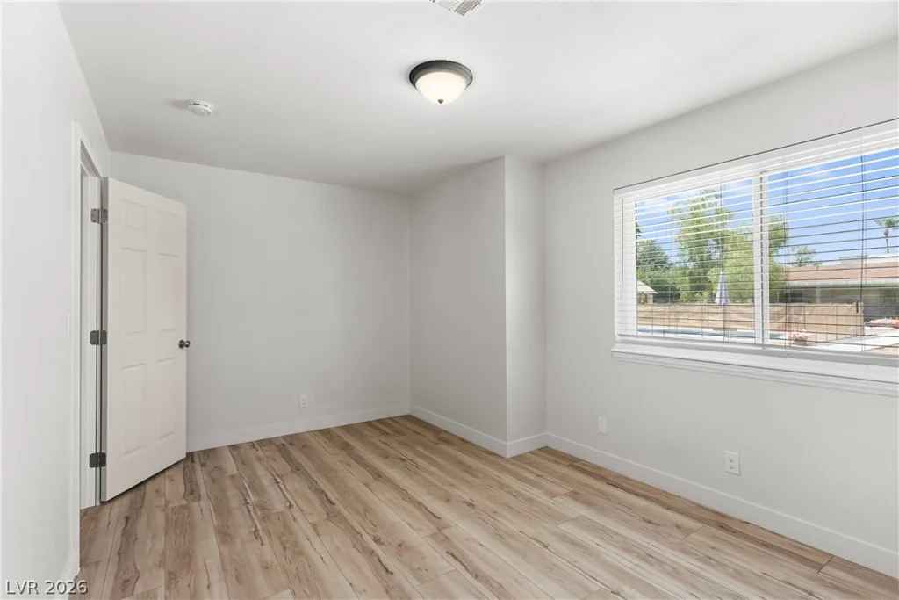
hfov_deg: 93.3
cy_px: 300
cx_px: 450
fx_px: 425
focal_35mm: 17
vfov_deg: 70.5
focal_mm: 17
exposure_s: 1/13
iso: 400
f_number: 8
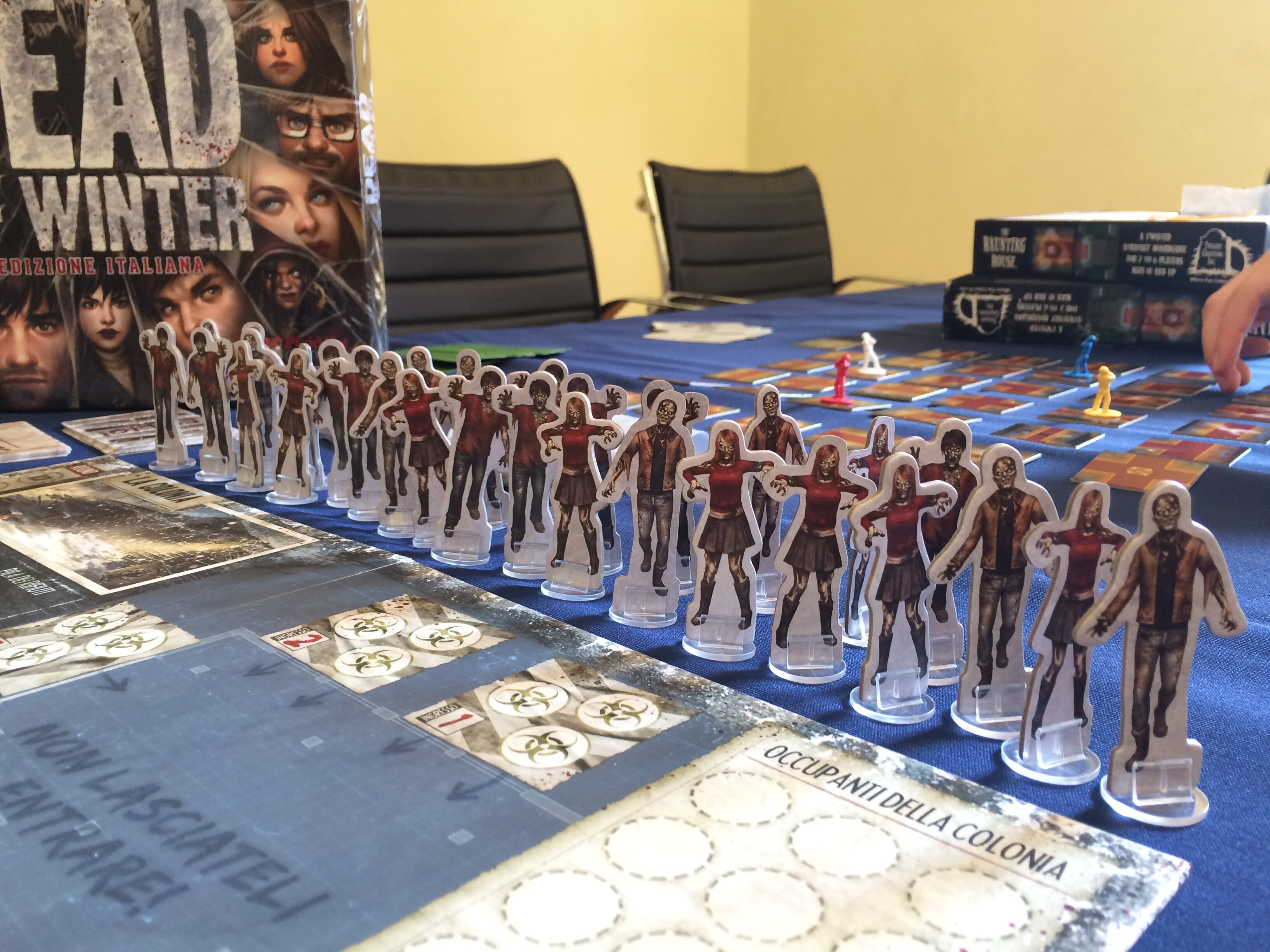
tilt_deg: -12.3
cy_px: 476
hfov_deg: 61.7
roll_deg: +2.0
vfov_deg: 48.2
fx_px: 1064
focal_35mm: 29
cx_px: 635
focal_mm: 4.15
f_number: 2.2
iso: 50
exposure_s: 1/33
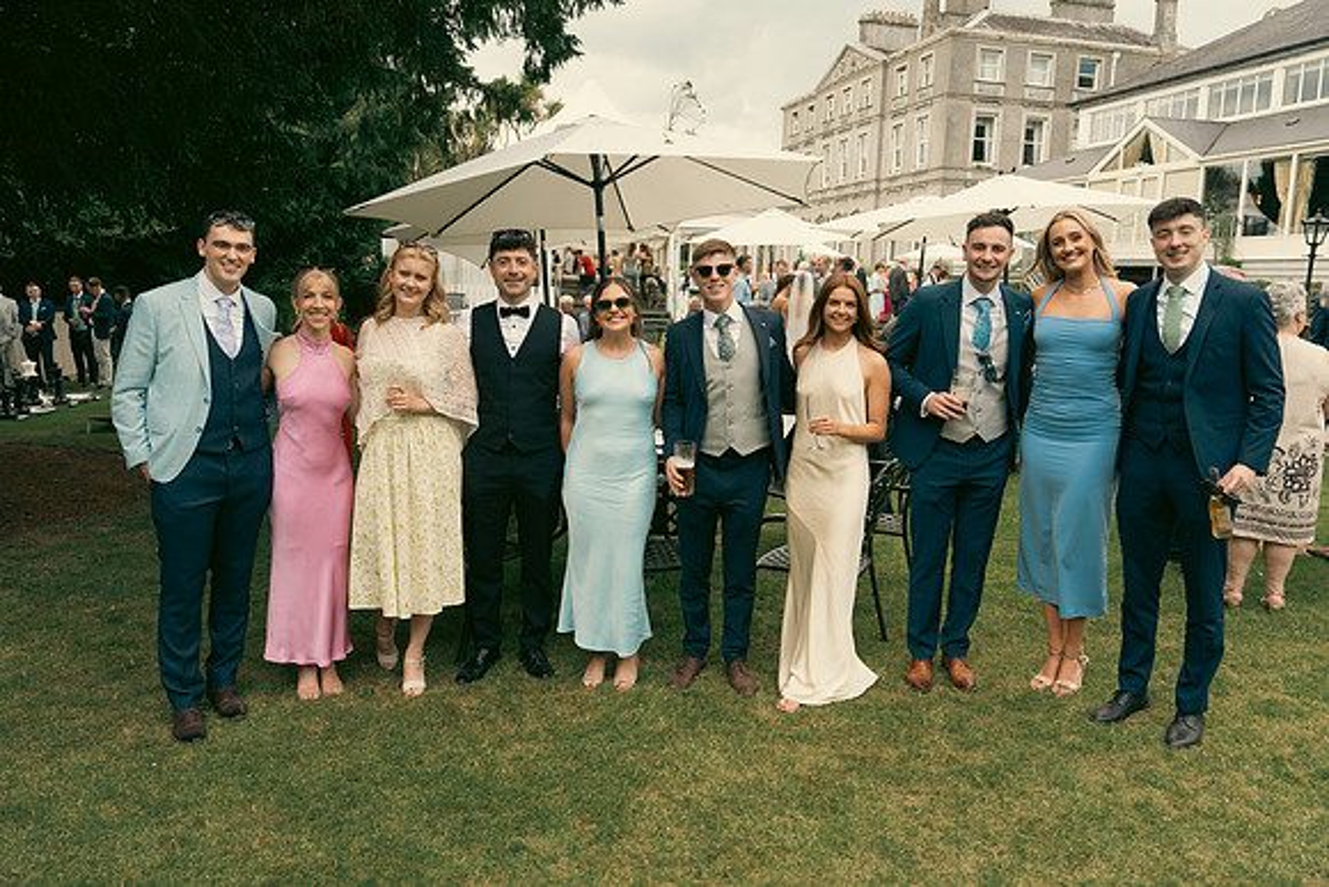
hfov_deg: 65.5
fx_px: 1034
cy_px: 444
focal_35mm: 28
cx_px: 664
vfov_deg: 46.4
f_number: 3.5
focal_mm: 28
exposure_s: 1/320
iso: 125
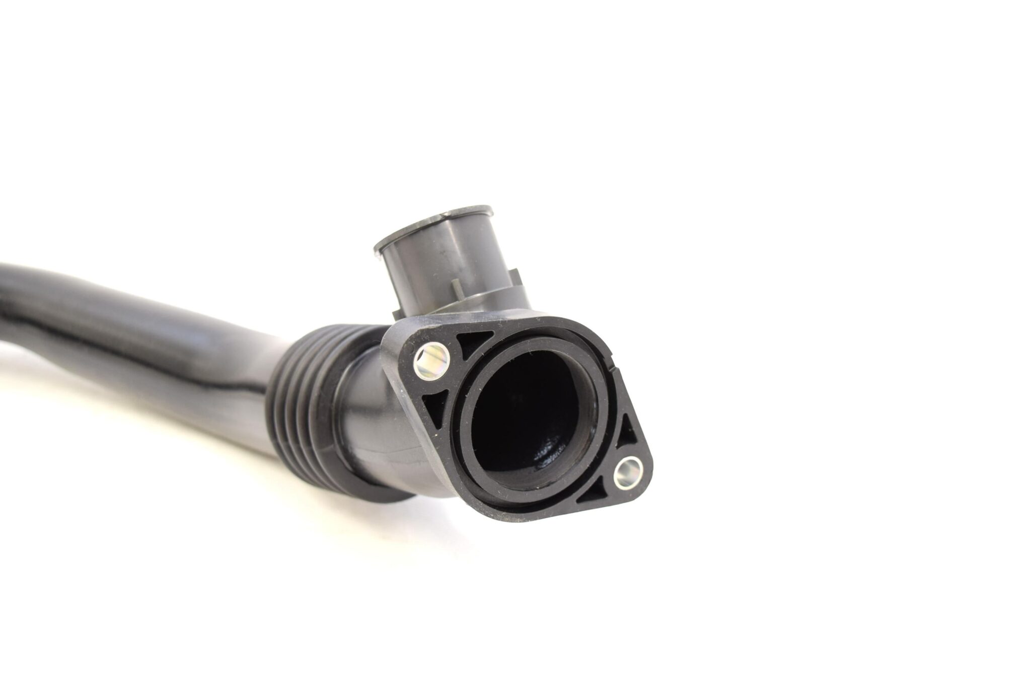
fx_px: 1119
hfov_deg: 49.5
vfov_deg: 34.3
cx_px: 516
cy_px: 345
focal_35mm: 39
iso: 400
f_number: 5
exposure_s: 1/100
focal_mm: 26
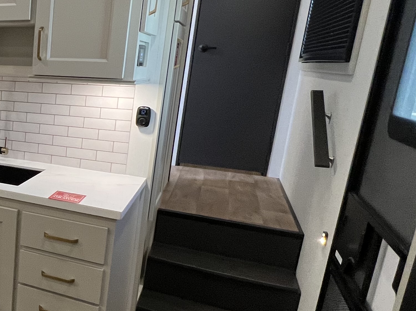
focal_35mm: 35
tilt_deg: -14.1
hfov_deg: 41.9
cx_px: -40
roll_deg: +0.4
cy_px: 170
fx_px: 421
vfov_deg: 40.6
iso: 250
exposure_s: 1/62
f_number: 1.8
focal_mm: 1.57
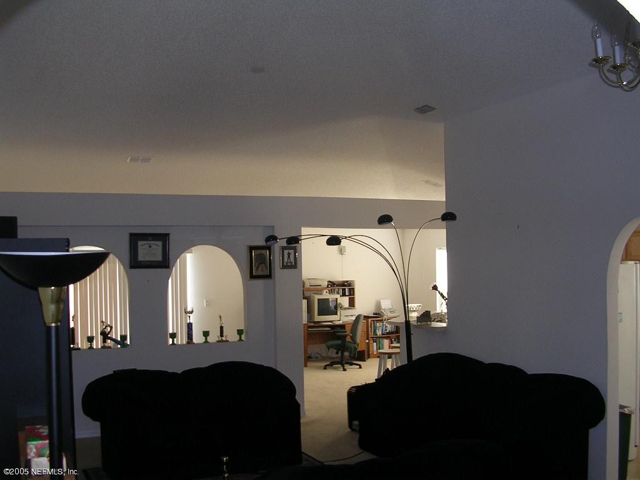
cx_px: 320
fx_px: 703
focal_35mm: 38
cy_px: 240
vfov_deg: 37.7
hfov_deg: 49.0
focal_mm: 5.8
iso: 50
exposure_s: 1/30
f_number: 2.8
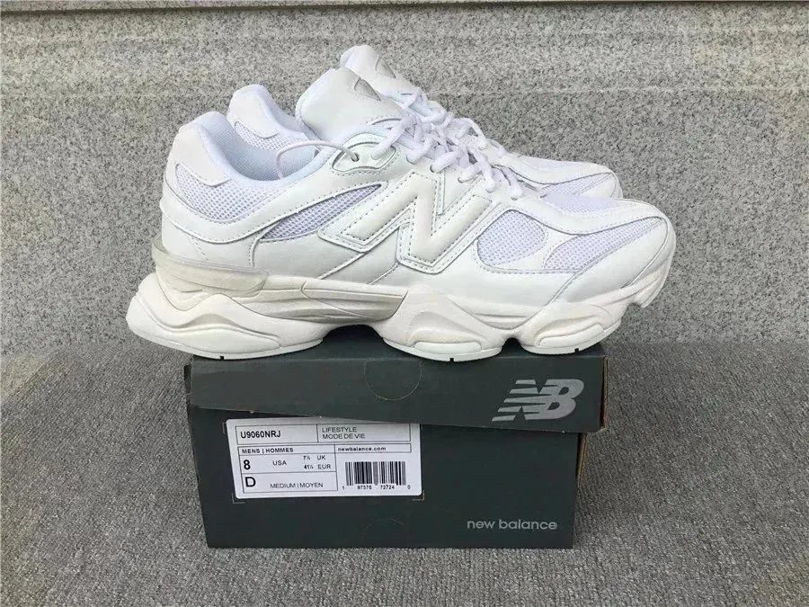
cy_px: 304
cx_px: 404
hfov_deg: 58.4
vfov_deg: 45.4
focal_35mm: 31
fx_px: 724
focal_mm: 3.3
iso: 25
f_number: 2.4
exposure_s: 1/176
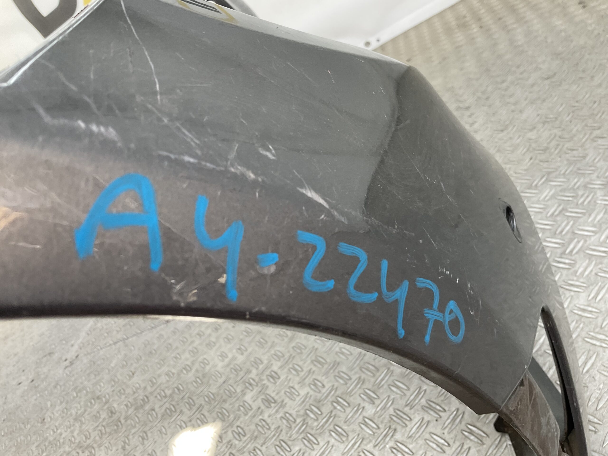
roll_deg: +35.8
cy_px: 228
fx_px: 509
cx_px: 304
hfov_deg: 61.7
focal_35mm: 29
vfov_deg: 48.2
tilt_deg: -26.9
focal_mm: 3
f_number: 1.8
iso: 40
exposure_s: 1/120
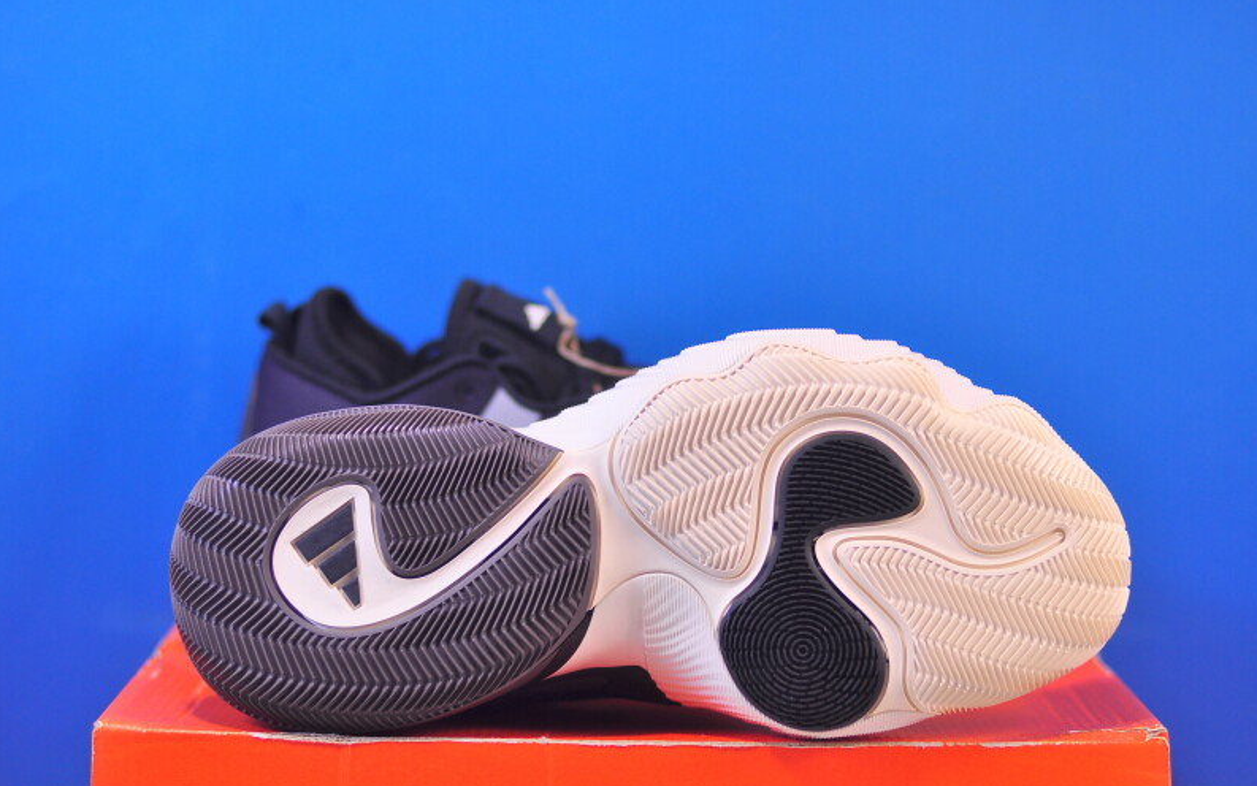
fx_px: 2638
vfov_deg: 16.9
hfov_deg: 26.8
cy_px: 405
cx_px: 629
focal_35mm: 77
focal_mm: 50
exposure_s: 1/320
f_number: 2.2
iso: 250
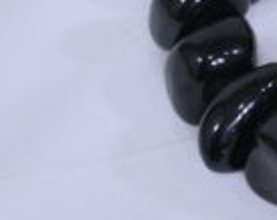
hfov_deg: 13.5
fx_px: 1113
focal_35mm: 136
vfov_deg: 11.0
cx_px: 388
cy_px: -90
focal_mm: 33
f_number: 8
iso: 640
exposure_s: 1/125
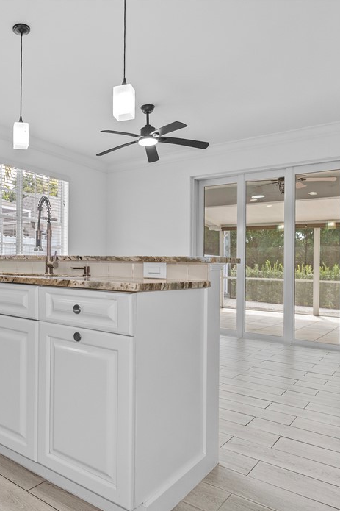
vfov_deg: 71.5
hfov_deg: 47.9
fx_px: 354
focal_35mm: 25
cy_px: 262
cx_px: 60
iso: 500
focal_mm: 16
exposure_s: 1/160
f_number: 4
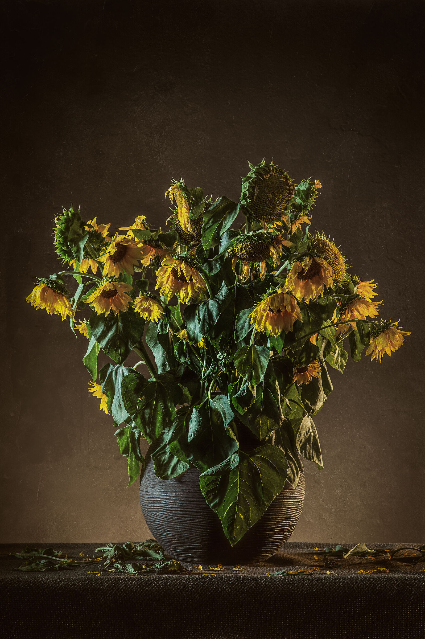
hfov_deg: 16.1
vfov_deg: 23.9
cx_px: 212
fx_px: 1507
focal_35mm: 85
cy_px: 320
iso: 100
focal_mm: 85
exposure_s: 2
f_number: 11
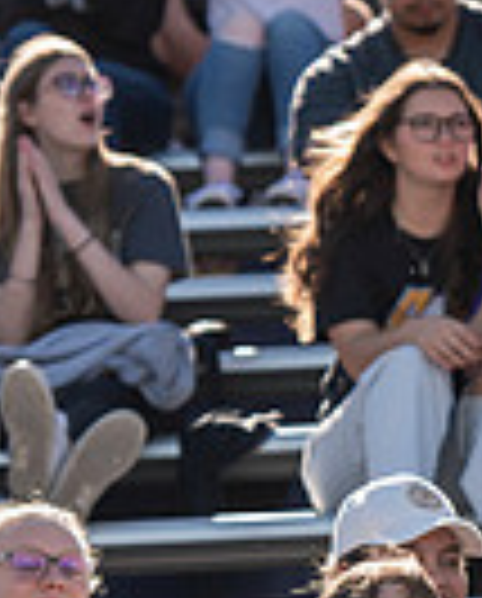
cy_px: 681
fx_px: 9063
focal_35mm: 510
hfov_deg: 3.0
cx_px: 725
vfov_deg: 3.8
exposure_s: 1/640
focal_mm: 125
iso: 100
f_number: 3.5
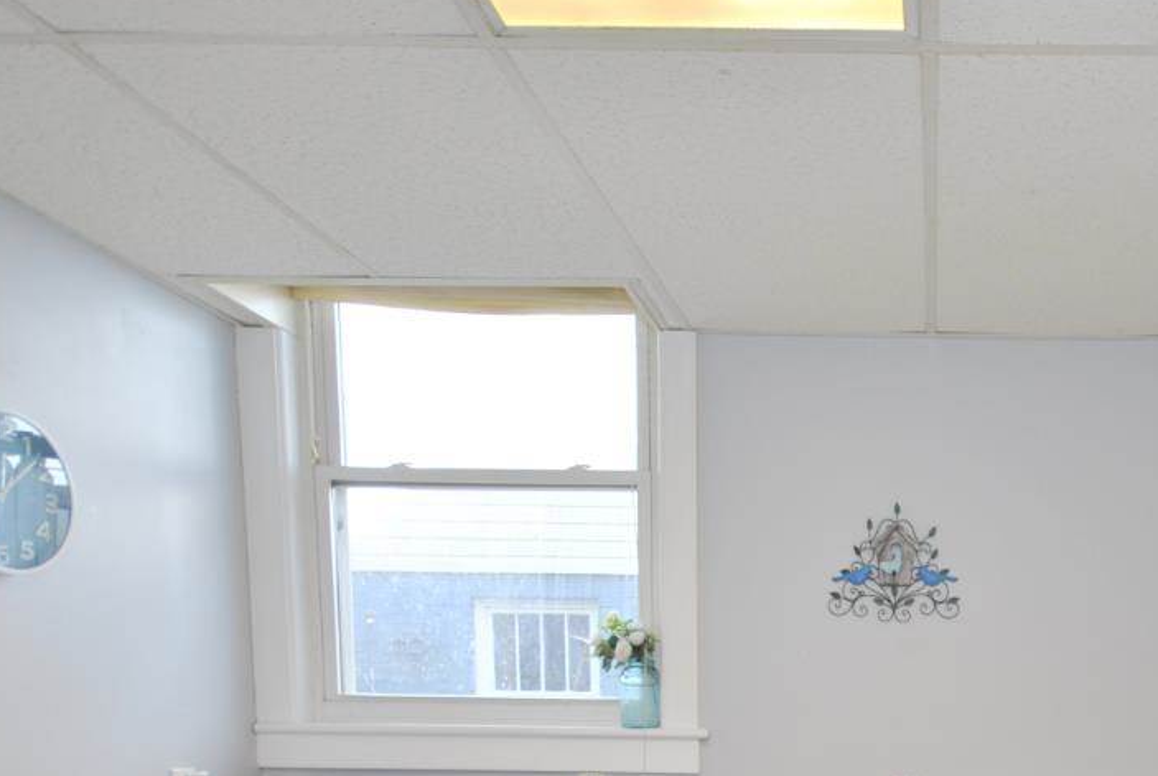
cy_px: 806
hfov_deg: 55.2
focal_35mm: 32
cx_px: 899
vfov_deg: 36.4
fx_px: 1031
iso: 200
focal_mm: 10
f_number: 4
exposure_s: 1/60
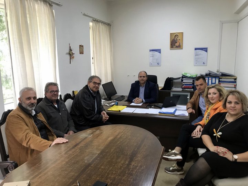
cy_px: 93
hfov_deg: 63.4
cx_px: 124
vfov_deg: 49.7
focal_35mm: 28
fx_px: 201
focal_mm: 3.99
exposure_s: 1/33
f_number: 1.8
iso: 25
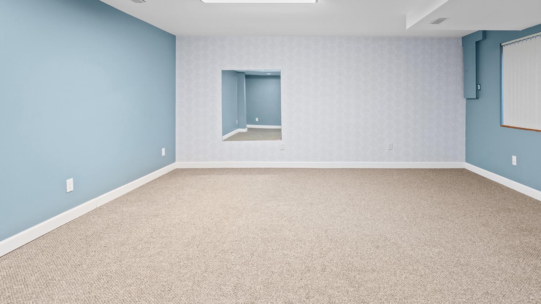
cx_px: 312
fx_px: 301
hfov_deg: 83.3
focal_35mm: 21
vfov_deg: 53.0
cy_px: 113
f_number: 3.2
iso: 1000
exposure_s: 1/30
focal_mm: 16
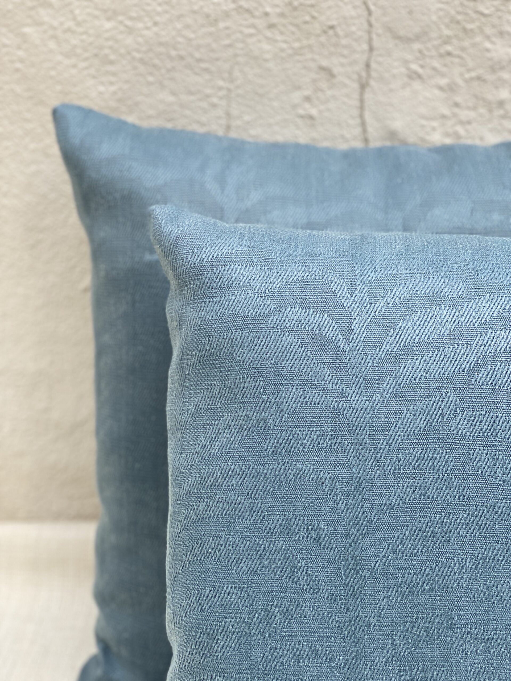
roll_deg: +0.8
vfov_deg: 36.8
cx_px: 256
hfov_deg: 28.0
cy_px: 340
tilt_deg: -24.6
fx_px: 1023
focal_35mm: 52
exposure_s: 1/122
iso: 50
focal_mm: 6
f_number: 2
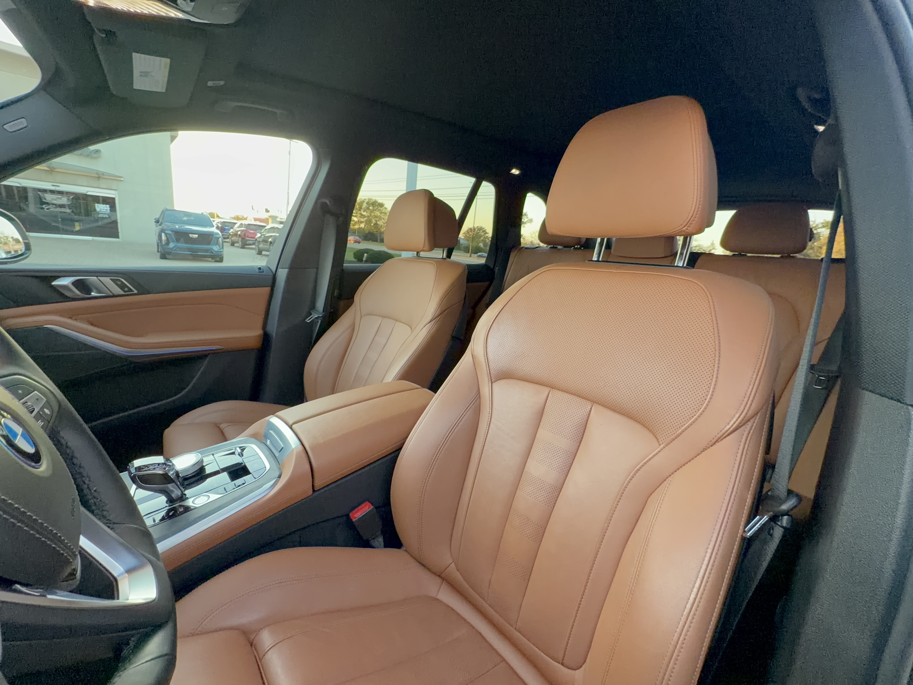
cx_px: 456
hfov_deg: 98.2
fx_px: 396
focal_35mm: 15
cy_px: 342
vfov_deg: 81.7
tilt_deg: -14.4
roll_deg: -6.0
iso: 250
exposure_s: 1/49
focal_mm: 2.22
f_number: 2.2
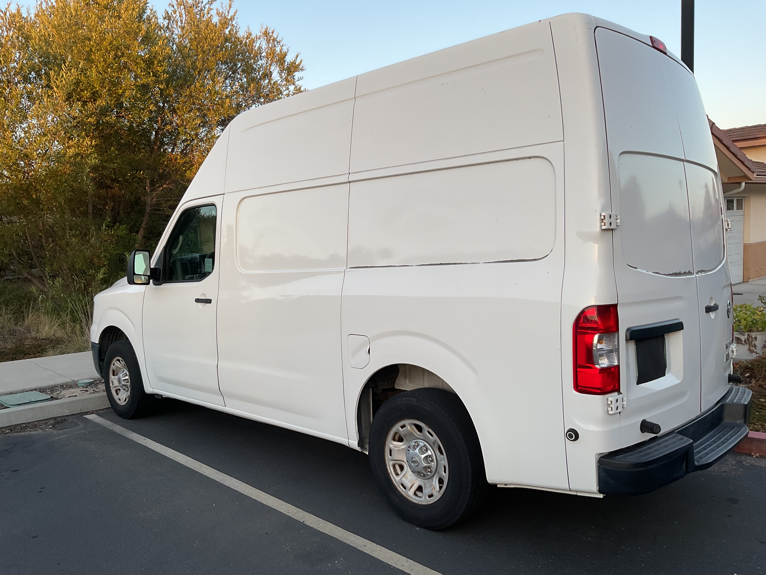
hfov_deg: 61.7
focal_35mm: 29
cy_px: 288
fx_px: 642
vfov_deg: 48.2
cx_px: 383
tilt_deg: -7.0
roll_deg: +2.9
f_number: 1.8
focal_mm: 3
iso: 16
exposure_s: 1/297
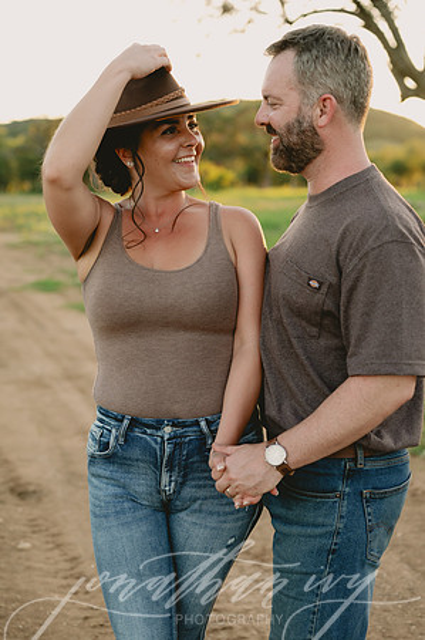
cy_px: 320
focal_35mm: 50
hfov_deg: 26.9
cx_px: 212
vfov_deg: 39.6
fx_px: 887
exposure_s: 1/160
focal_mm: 50
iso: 80
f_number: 2.8
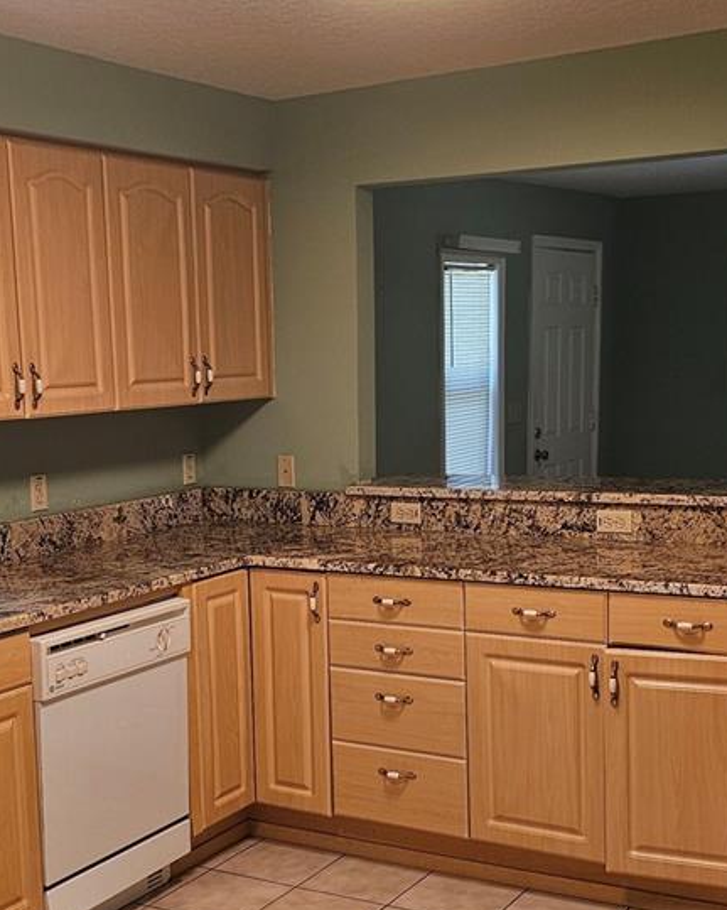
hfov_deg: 30.2
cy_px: 567
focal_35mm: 50
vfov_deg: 37.1
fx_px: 1345
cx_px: 349
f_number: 1.7
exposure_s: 1/120
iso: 125
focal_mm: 6.3
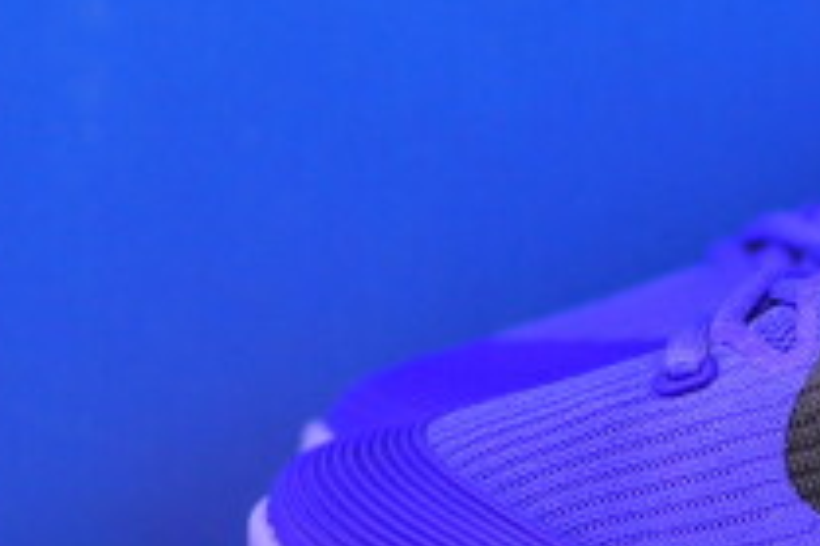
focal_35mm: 287
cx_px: 1134
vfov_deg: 4.8
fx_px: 6532
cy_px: -73
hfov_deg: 7.1
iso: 250
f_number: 2.5
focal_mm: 50
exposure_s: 1/320
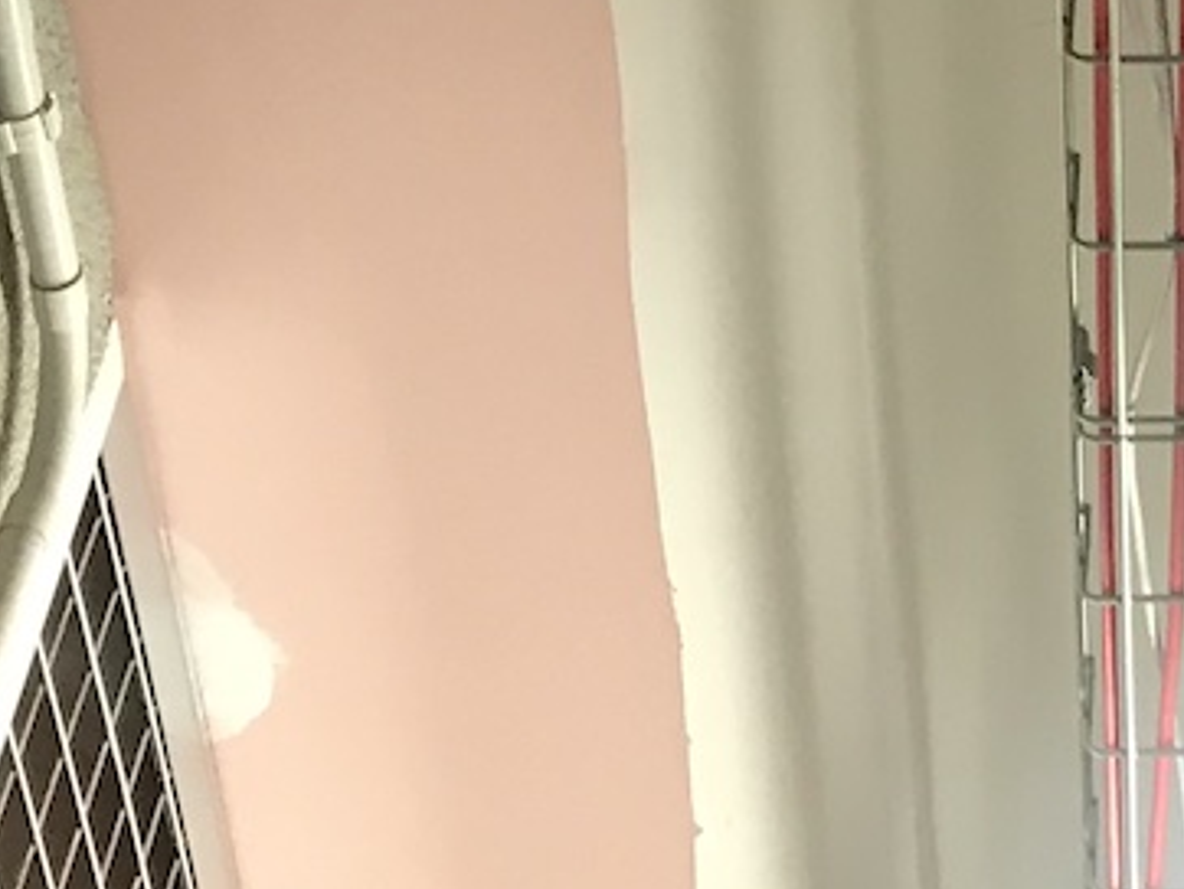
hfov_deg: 16.2
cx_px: 1455
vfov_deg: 12.0
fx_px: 3970
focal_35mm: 116
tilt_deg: +58.0
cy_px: -557
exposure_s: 1/17
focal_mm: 3.99
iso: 50
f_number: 1.8
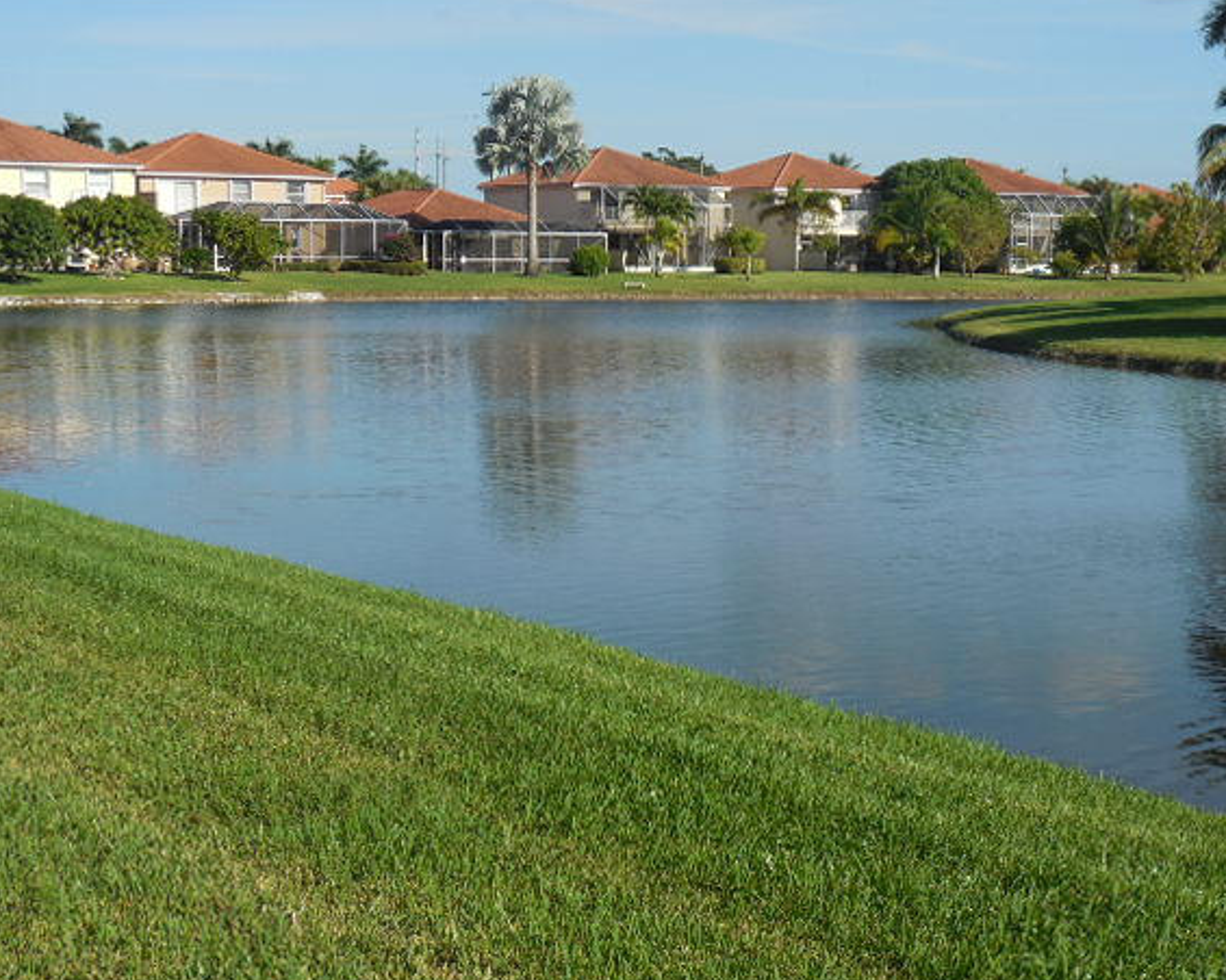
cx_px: 653
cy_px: 507
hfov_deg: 26.1
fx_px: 2649
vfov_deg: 21.0
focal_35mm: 73
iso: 125
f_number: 4.2
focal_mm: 10.9
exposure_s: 1/1000
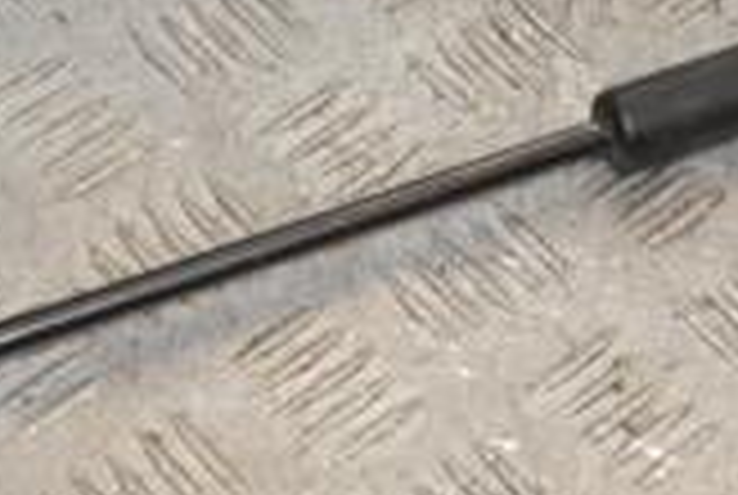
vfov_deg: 10.0
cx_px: 666
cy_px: 58
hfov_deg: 14.8
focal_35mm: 137
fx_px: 2810
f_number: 8
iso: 800
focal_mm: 25
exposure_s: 1/200
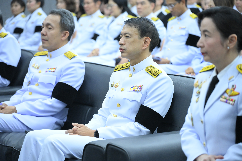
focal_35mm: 120
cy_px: 80
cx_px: 121
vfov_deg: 11.4
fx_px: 807
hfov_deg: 17.1
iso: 6400
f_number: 4
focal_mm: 120
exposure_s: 1/400
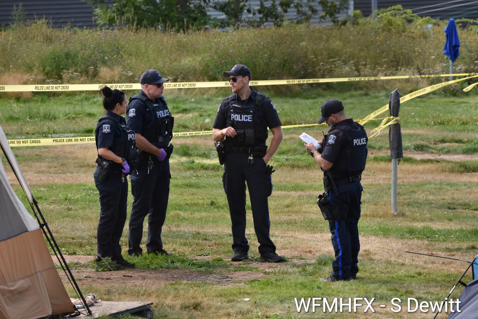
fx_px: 4780
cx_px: 239
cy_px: 160
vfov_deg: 3.8
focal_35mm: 360
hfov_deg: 5.7
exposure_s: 1/400
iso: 500
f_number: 9
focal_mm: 240
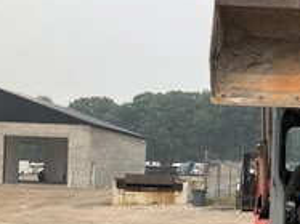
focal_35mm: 62
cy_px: 181
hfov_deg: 28.9
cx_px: 311
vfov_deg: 23.3
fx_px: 537
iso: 25
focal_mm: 3
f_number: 1.8
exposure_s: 1/2227
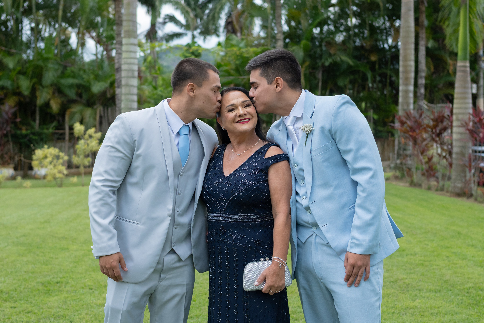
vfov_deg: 25.8
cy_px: 161
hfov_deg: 37.8
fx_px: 706
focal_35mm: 53
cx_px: 242
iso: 640
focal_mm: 35
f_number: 2.8
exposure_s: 1/320
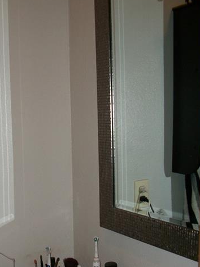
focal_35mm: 57
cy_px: 200
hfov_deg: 25.4
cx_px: 52
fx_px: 439
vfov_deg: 33.1
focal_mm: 6.3
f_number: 3.1
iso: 80
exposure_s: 1/30
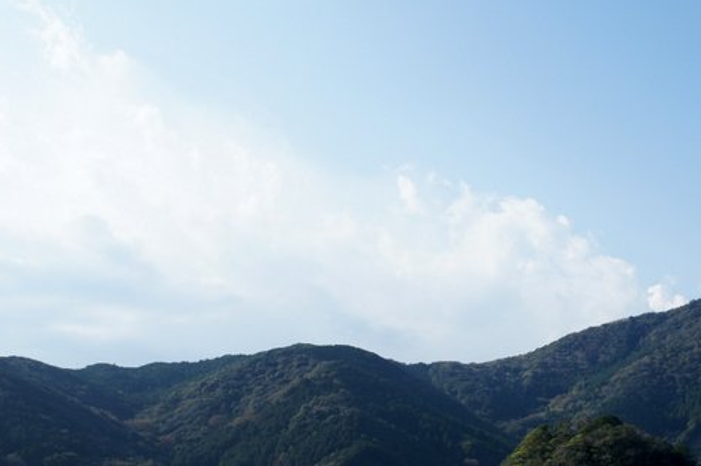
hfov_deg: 34.7
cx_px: 482
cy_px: 340
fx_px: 1109
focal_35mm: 57
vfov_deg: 23.5
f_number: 8
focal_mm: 20
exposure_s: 1/500
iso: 200
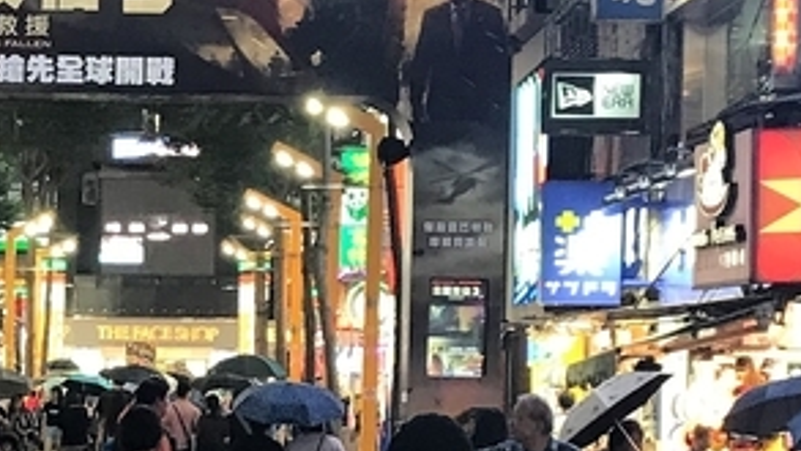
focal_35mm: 125
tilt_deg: -1.7
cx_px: 107
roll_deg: +0.2
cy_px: 446
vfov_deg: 9.6
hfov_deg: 17.0
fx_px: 2656
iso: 40
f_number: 1.8
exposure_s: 1/30
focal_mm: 3.99
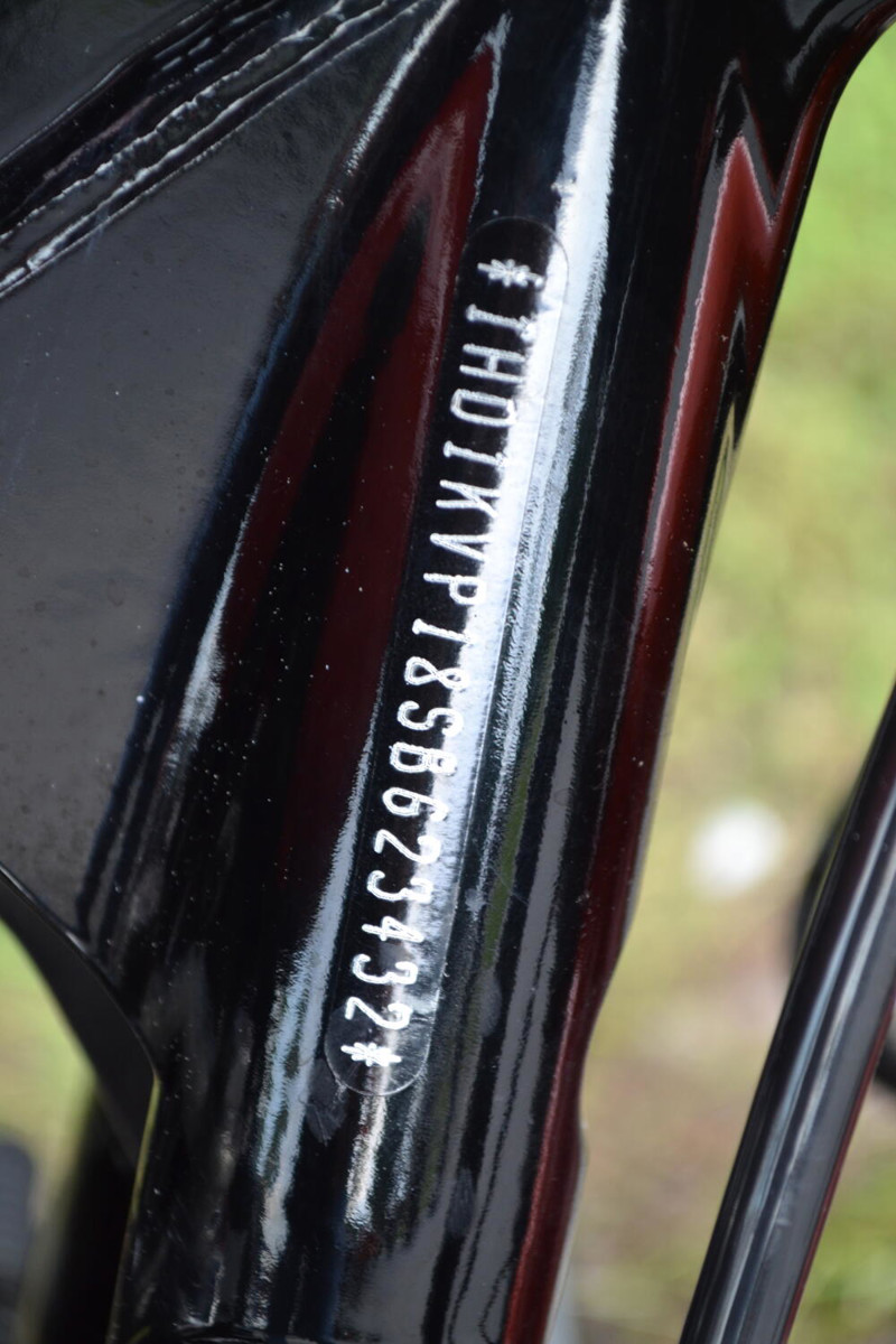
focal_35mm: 82
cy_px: 672
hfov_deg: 16.6
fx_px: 3080
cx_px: 448
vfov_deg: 24.6
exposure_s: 1/50
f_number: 5.6
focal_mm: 55
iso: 400
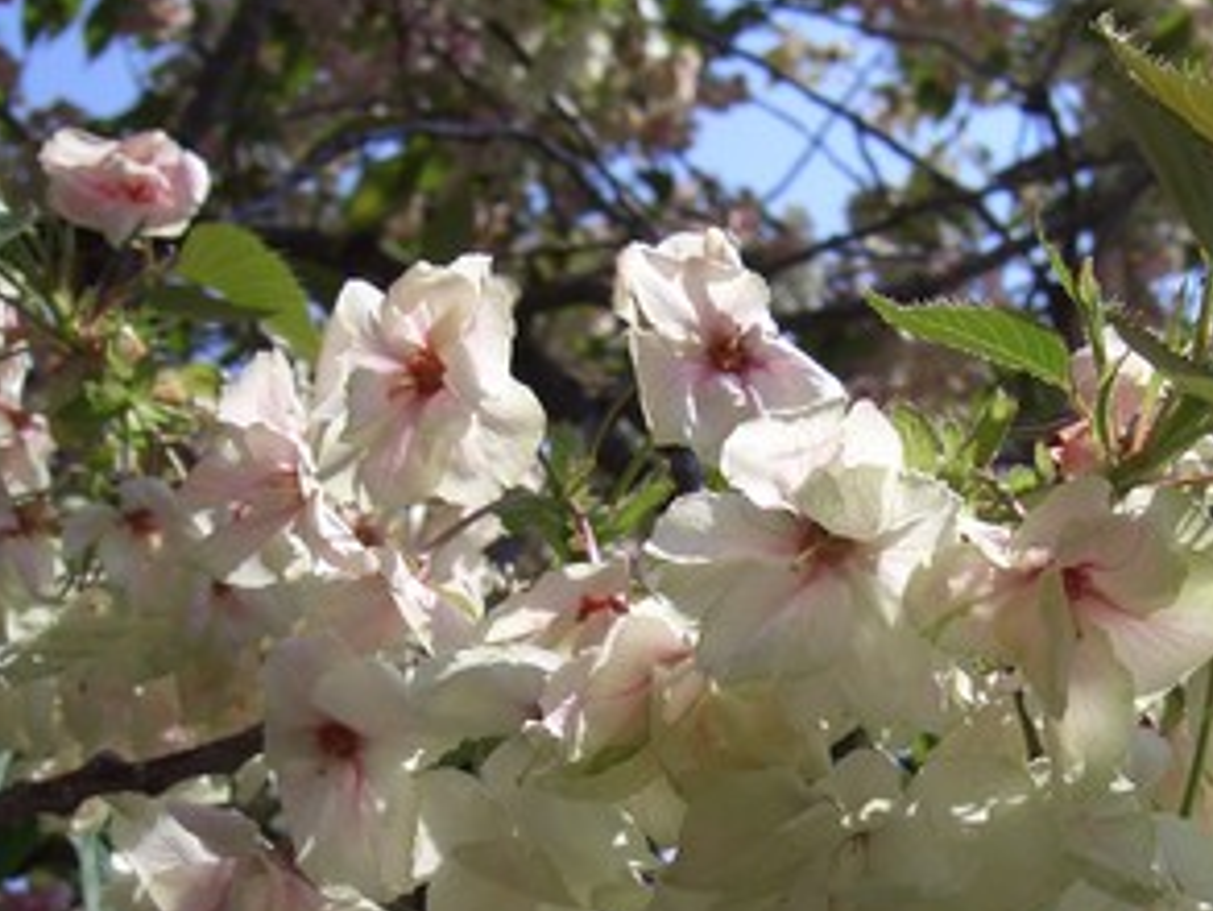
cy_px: 675
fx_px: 2103
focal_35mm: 60
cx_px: 898
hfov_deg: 31.6
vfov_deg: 24.2
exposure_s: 1/500
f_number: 4.8
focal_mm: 8
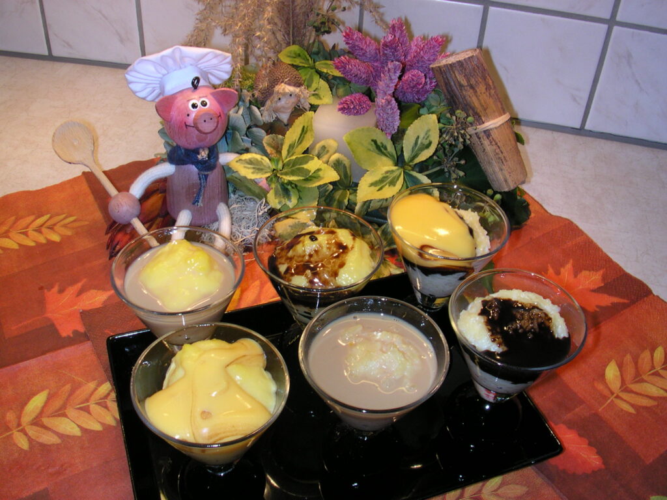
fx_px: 713
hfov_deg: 50.1
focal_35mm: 37
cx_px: 334
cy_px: 250
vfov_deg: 38.7
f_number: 4.5
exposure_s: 1/30
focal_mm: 5.6
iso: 100
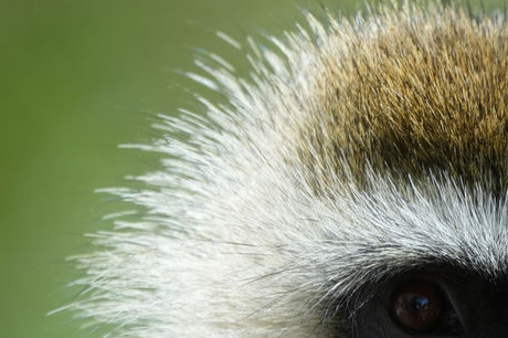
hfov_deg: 1.5
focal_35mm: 1357
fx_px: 19134
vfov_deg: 1.0
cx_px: 628
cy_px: 296
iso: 500
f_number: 6.3
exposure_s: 1/400
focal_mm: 390
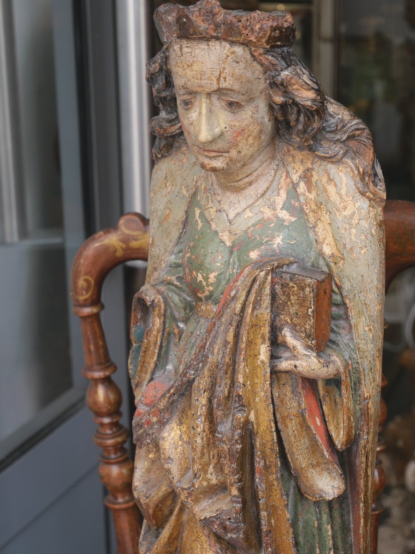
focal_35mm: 80
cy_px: 277
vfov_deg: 24.4
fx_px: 1279
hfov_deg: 18.4
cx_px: 208
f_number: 5.5
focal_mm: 40
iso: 400
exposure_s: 1/100
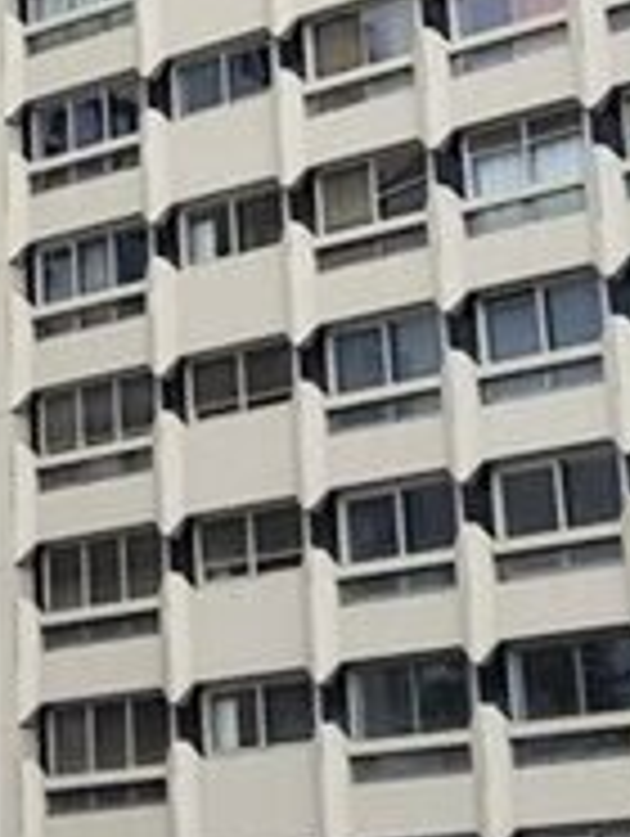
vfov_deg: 14.6
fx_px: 3123
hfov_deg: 11.4
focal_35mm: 129
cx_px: -27
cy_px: -261
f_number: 2
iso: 32
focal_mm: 4.6
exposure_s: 1/2315
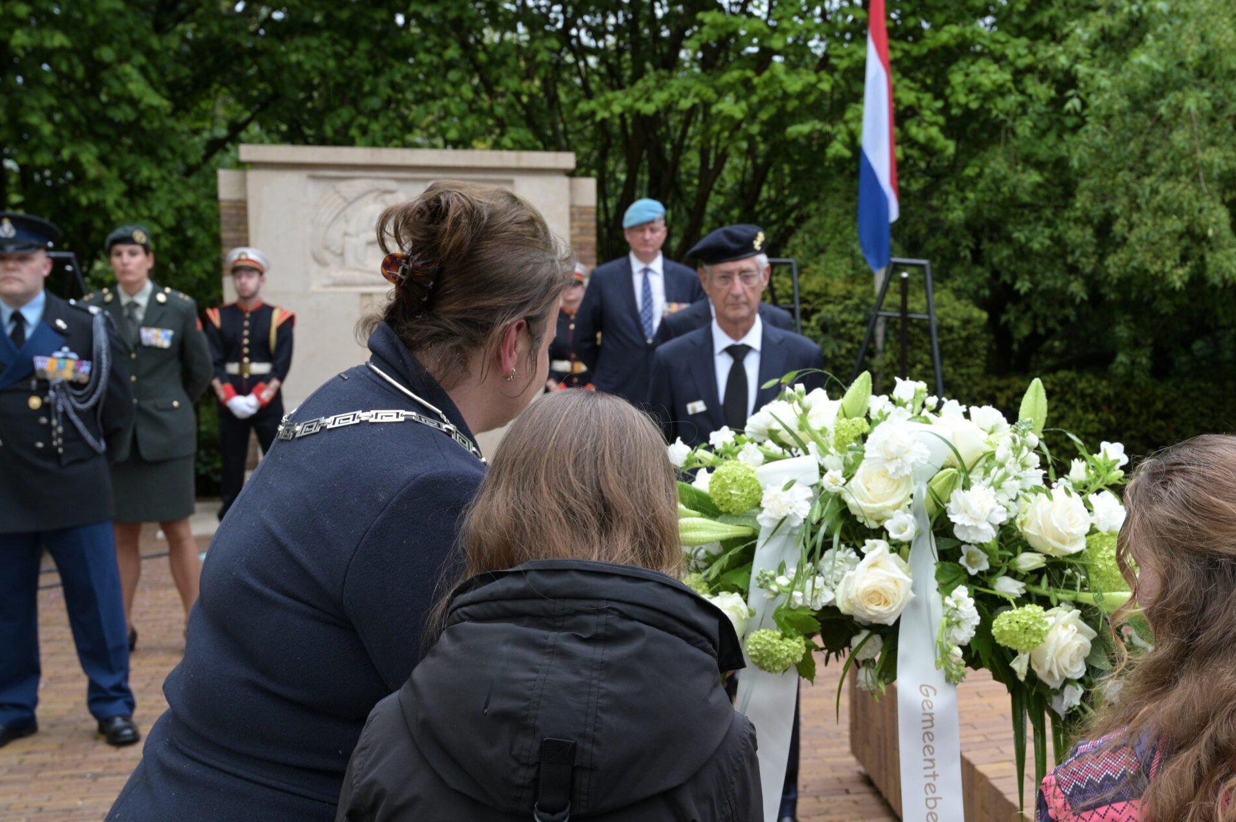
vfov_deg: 31.8
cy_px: 472
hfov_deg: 45.7
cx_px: 825
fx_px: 1441
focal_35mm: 42
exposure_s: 1/125
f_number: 6.3
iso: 1000
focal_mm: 31
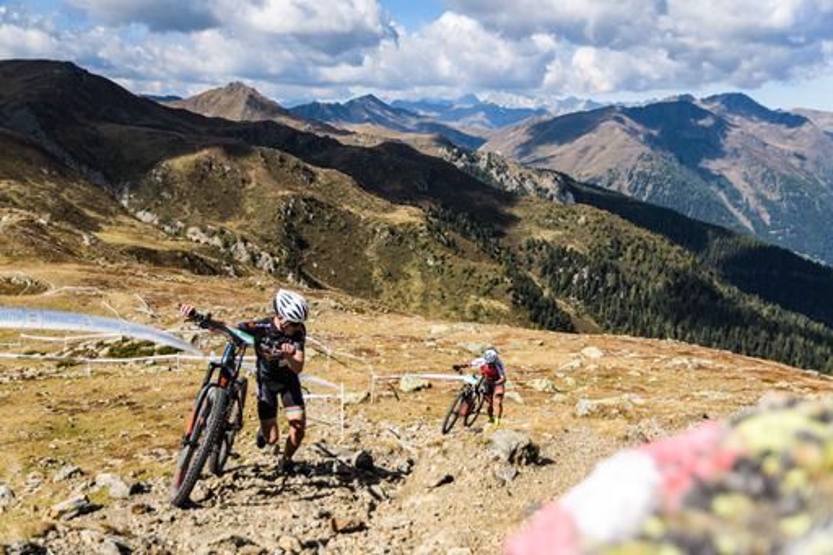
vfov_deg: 33.0
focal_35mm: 40
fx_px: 937
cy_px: 278
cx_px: 416
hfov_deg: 47.9
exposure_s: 1/3200
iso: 100
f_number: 2.8
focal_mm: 27
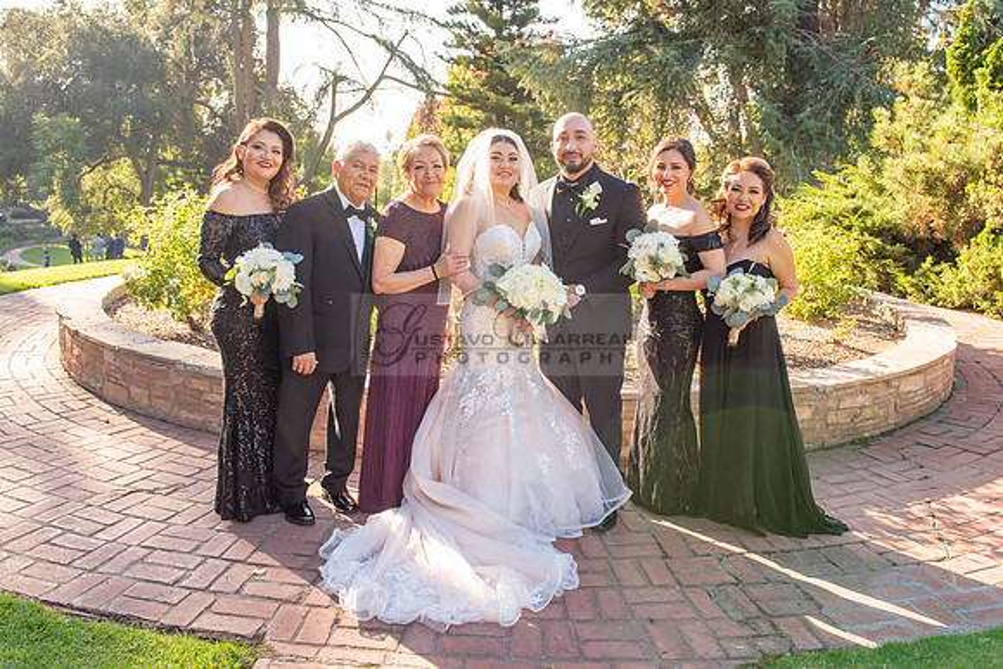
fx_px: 855
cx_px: 495
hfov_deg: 60.8
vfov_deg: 42.7
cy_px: 308
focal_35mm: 31
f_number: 5.6
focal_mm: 27
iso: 200
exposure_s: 1/250
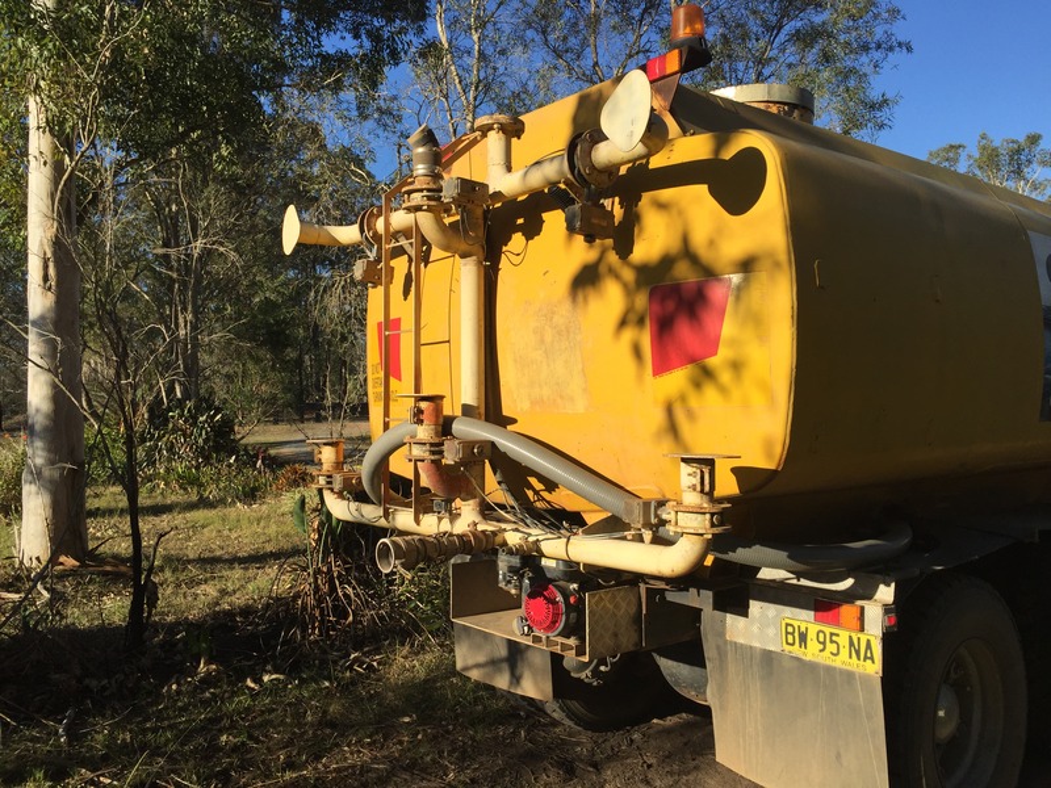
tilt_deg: +3.2
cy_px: 394
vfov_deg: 48.2
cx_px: 526
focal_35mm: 29
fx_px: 880
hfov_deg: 61.7
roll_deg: +2.3
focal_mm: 4.15
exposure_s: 1/1799
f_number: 2.2
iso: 32
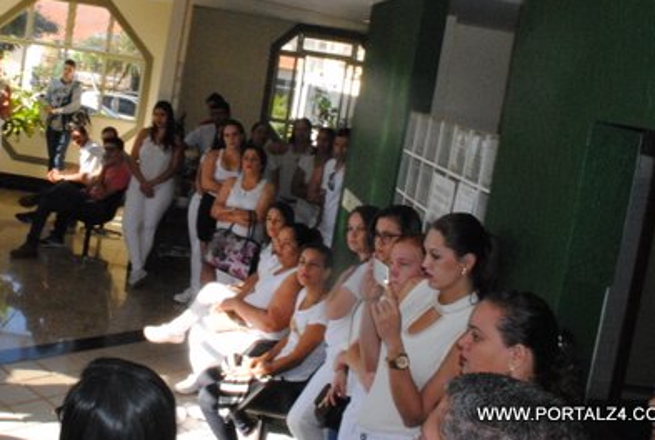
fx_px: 802
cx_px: 200
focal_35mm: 44
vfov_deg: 29.9
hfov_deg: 43.6
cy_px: 88
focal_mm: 18
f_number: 22
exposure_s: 1/40
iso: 1600
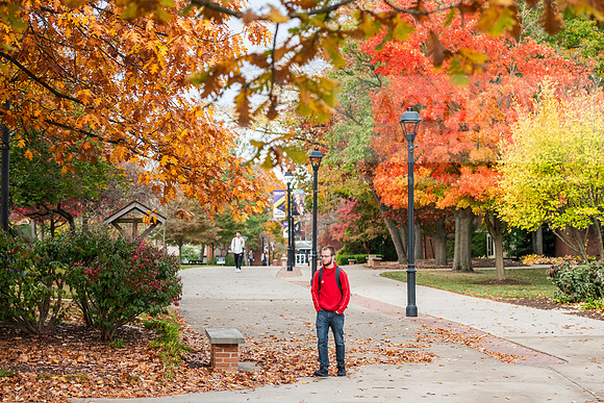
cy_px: 202
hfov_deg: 24.8
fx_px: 1376
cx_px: 302
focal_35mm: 82
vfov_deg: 16.7
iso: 500
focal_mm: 82
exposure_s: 1/320
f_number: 4.5
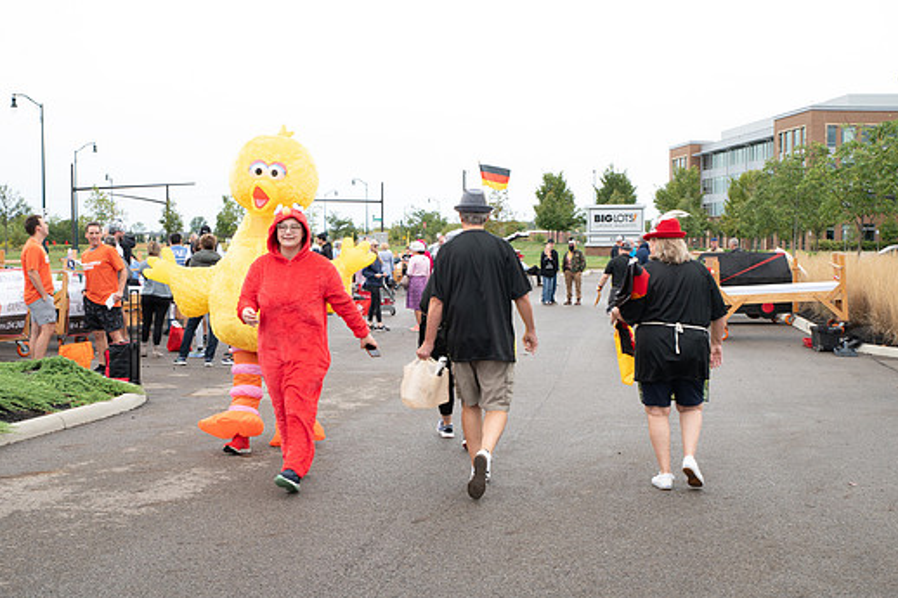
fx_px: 1172
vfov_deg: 28.6
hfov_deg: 41.9
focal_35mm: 47
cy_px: 279
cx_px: 420
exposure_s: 1/160
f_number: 6.3
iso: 640
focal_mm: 42
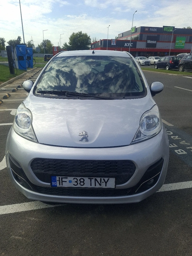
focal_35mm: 23
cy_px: 128
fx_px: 170
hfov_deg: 58.9
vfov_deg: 73.9
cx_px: 96
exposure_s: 1/1250
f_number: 1.8
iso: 50
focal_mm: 5.54
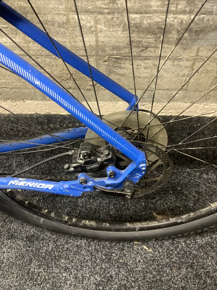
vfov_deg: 63.4
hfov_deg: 49.7
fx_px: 234
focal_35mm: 28
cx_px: 108
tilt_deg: -52.3
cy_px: 145
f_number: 1.8
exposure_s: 1/33
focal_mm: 3.99
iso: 320
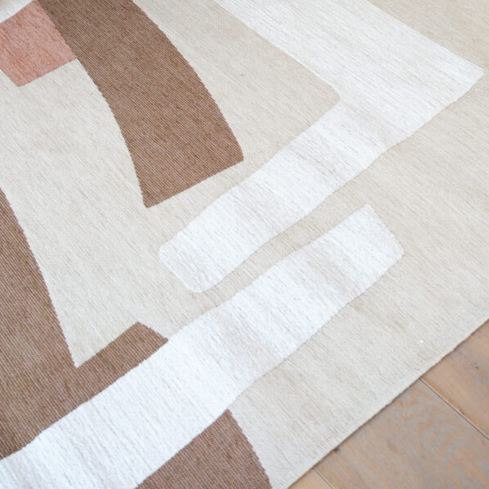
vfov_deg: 23.8
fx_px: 1151
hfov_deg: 24.0
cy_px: 131
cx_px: 245
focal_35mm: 72
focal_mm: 37.6
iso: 125
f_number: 4
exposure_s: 1/2400
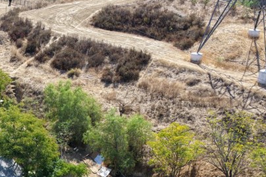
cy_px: 213
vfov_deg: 18.2
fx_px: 524
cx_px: -63
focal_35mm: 71
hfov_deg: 25.2
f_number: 2.8
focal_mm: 14.45
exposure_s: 1/400
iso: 100
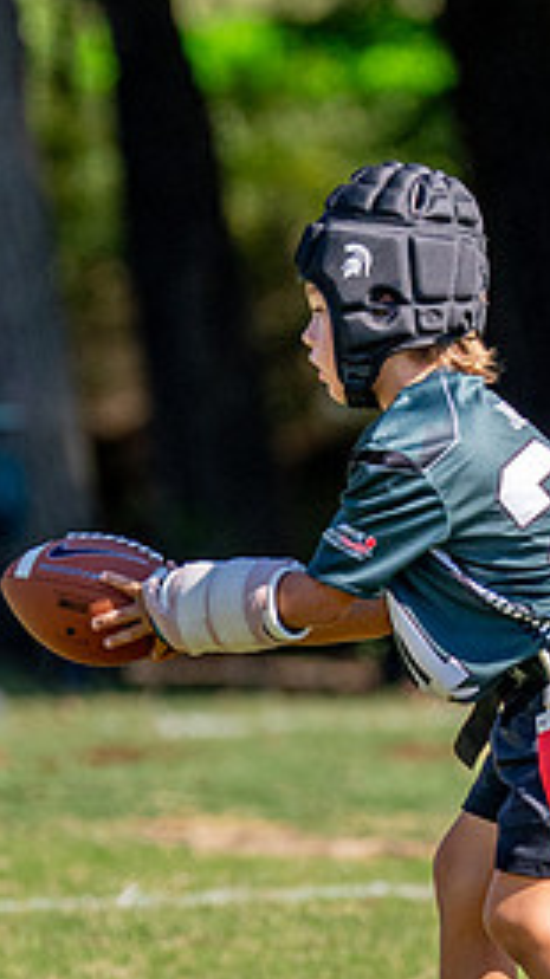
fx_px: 23311
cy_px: 549
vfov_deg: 2.4
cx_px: 337
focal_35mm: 898
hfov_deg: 1.4
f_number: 2.8
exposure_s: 1/4000
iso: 250
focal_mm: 200
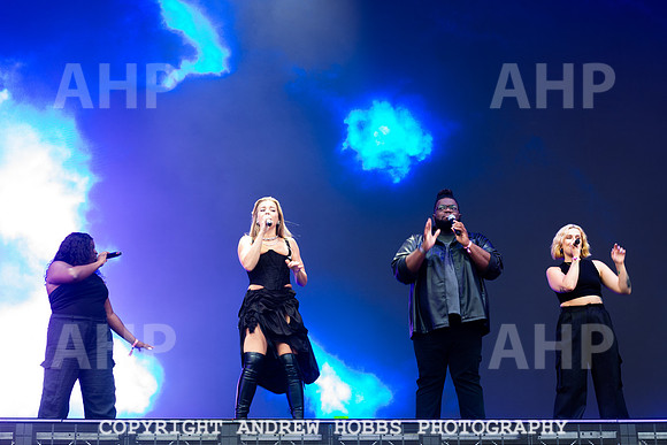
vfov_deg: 17.0
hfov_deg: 25.2
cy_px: 190
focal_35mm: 80
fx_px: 1490
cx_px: 335
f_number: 5
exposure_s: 1/40
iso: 400
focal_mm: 70
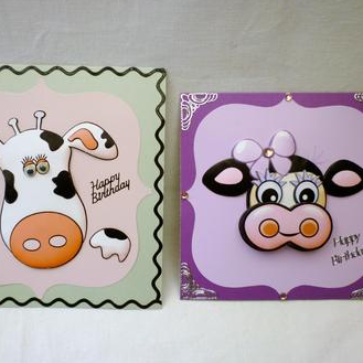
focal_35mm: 35
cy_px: 182
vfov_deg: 47.2
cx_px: 156
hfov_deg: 47.1
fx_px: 415
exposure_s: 1/160
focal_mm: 5.2
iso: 80
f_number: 3.3
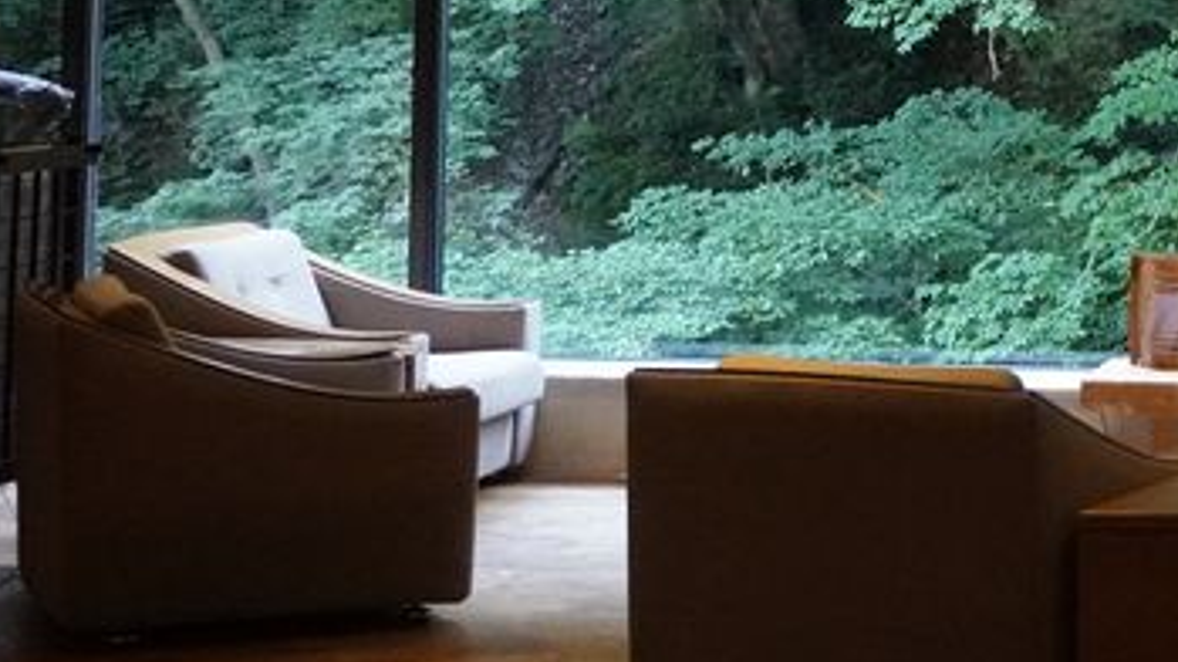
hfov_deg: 20.7
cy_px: -198
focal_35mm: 94
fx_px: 2951
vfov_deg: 12.4
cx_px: 1492
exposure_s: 1/160
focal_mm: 21
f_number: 4
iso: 6400
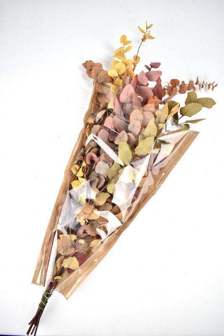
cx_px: 112
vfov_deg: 57.2
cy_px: 168
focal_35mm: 33
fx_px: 308
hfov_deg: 40.0
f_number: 3.8
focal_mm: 22
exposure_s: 1/30
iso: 100
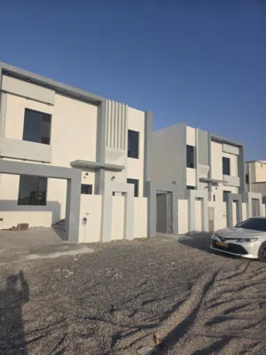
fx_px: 236
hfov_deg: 58.9
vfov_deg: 73.9
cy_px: 178
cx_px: 133
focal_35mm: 23
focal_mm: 6.3
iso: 80
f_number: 1.7
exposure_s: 1/6809
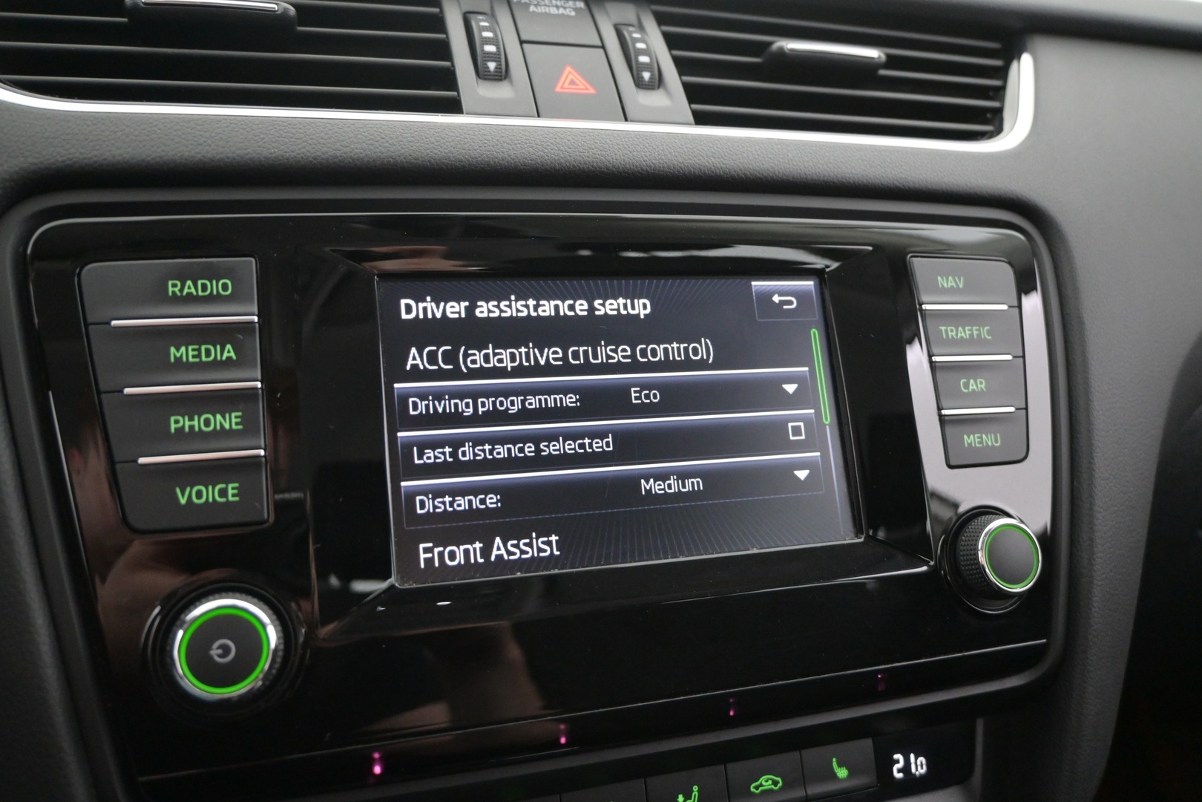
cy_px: 401
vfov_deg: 44.6
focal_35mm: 29
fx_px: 977
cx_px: 601
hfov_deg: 63.2
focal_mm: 19.5
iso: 3600
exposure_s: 1/30
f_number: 3.8
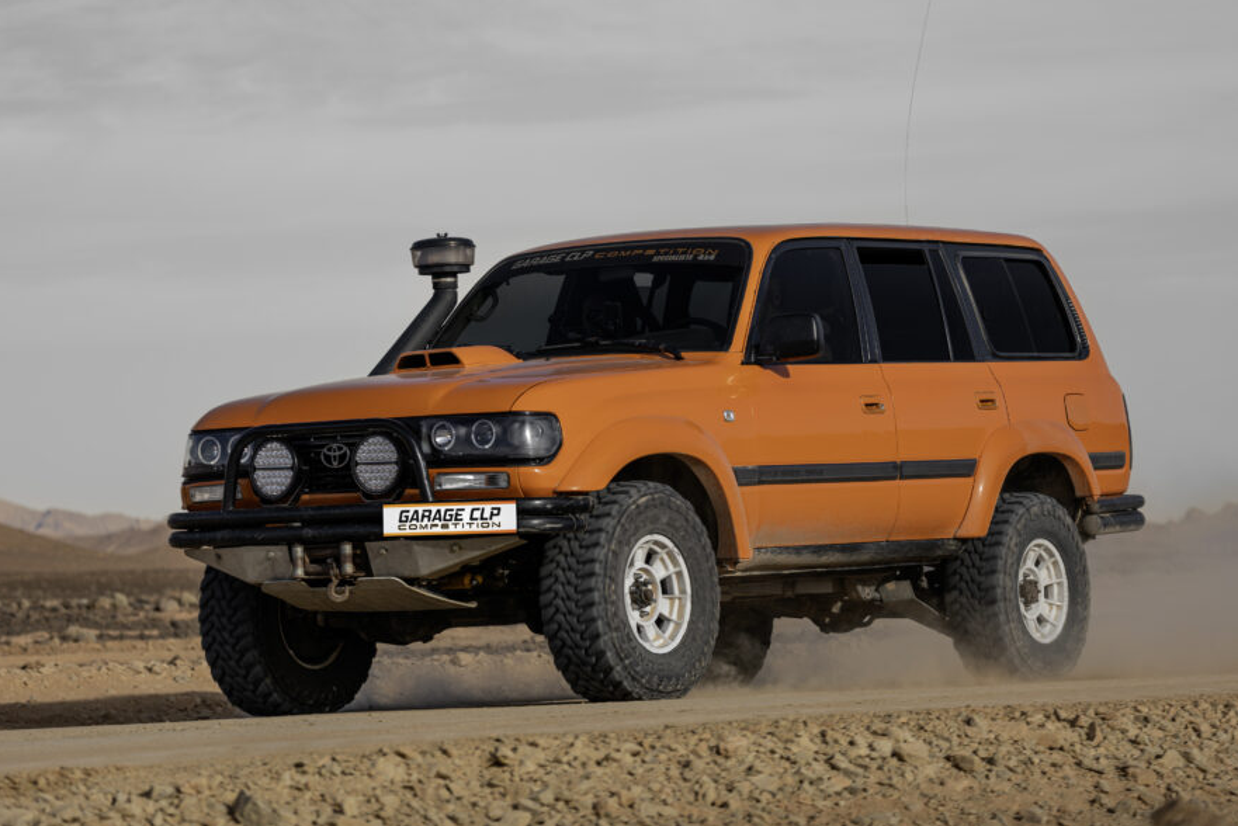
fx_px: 8393
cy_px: 426
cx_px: 637
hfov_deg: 8.4
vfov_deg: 5.6
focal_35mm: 244
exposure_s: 1/200
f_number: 2.8
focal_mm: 140
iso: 1600
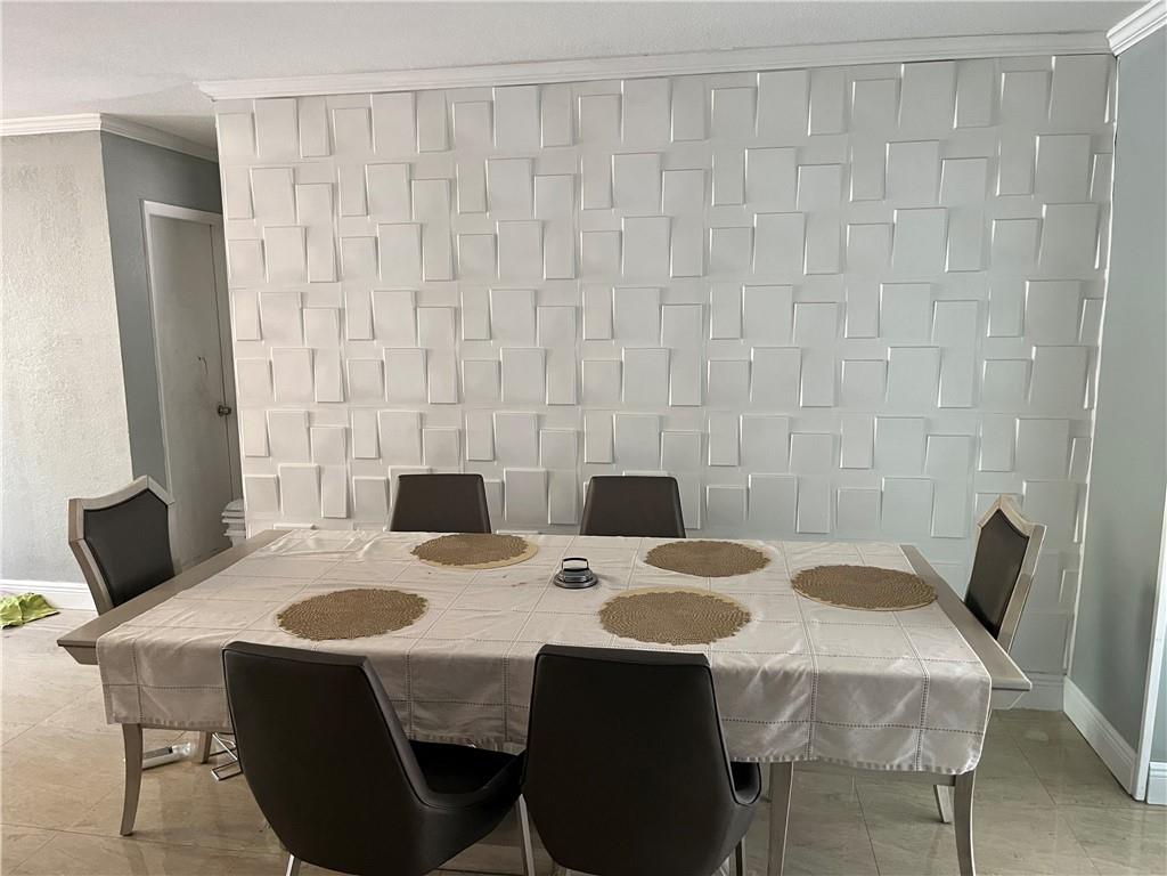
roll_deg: +0.9
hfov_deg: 67.3
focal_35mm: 26
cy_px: 438
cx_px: 584
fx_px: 877
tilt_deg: -11.0
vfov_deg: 53.1
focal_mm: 5.1
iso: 400
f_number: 1.6
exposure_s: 1/60
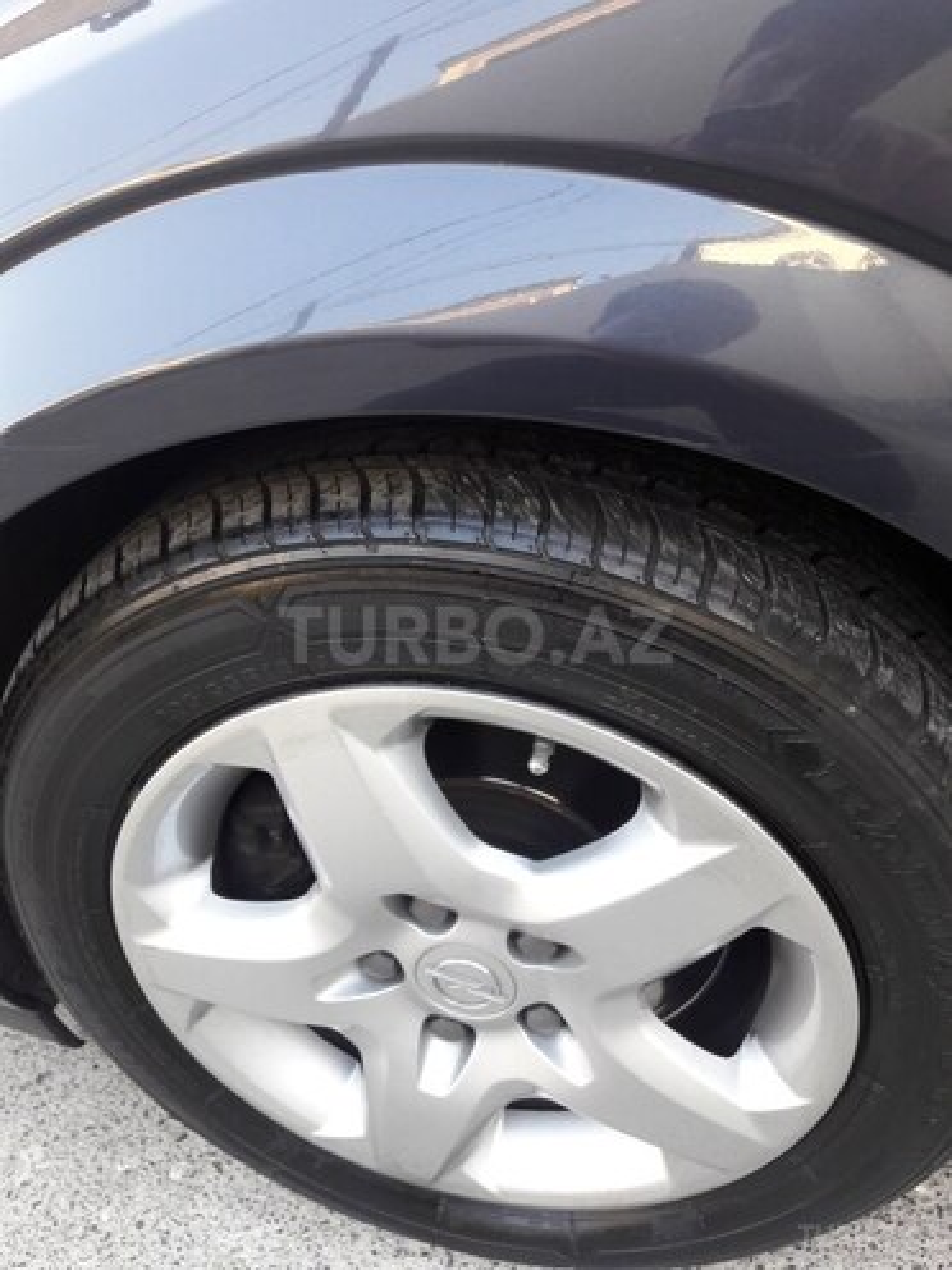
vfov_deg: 63.4
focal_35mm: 28
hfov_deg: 49.7
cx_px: 476
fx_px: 1027
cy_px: 635
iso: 50
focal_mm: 3.7
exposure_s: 1/50
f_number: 1.9
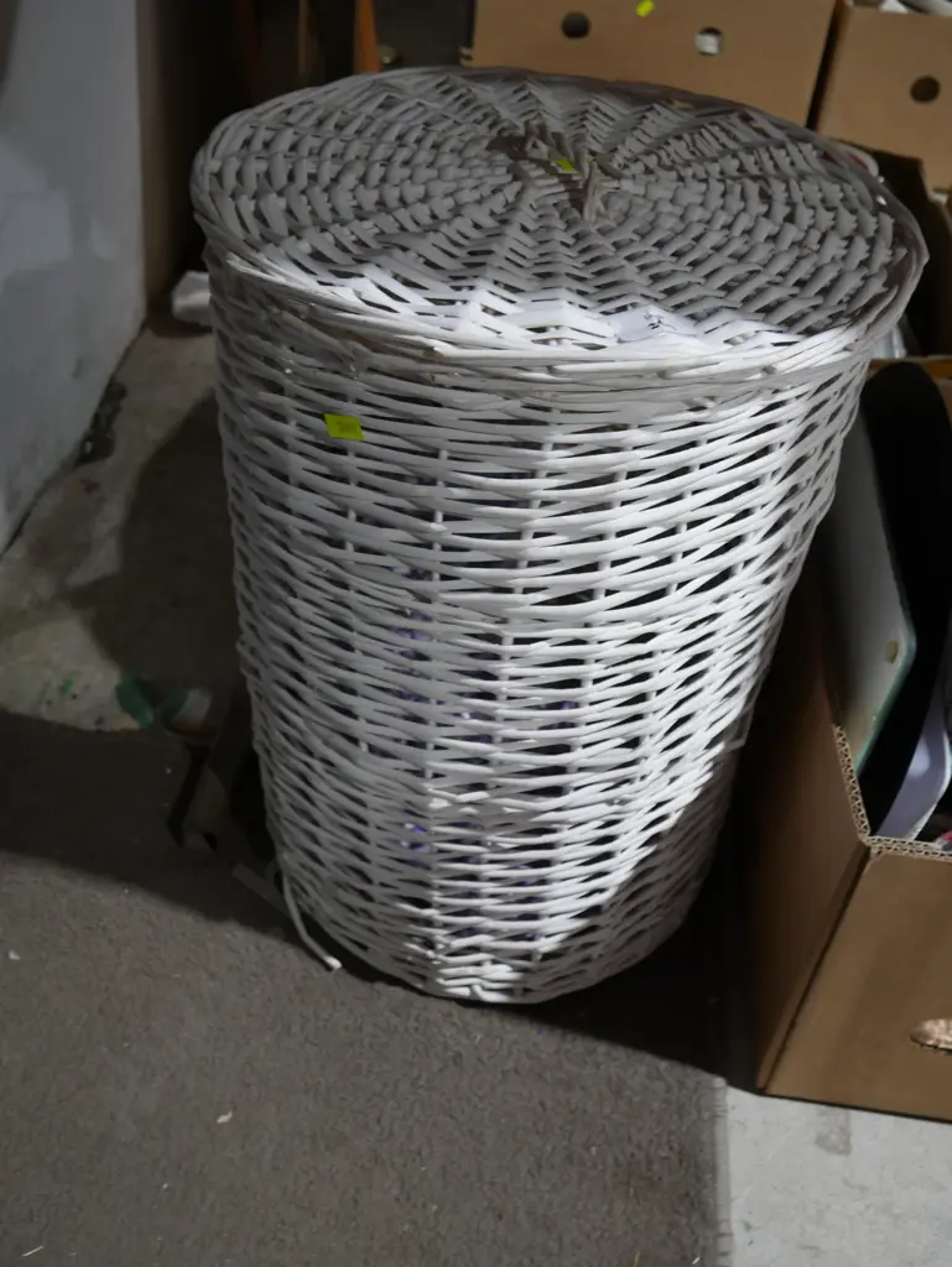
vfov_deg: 51.3
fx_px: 1319
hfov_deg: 39.7
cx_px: 476
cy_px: 634
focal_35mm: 36
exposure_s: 1/60
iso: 640
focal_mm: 18
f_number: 4
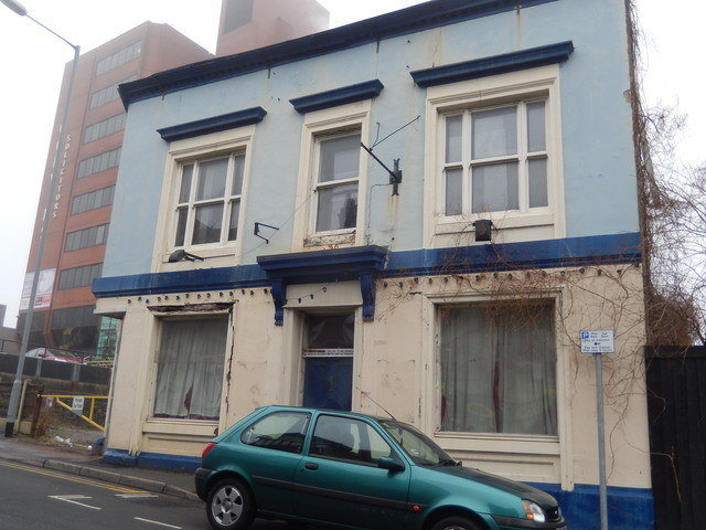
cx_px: 353
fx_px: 653
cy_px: 265
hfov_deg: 56.8
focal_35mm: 32
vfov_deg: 44.2
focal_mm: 5.7
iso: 125
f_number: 3.8
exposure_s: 1/125
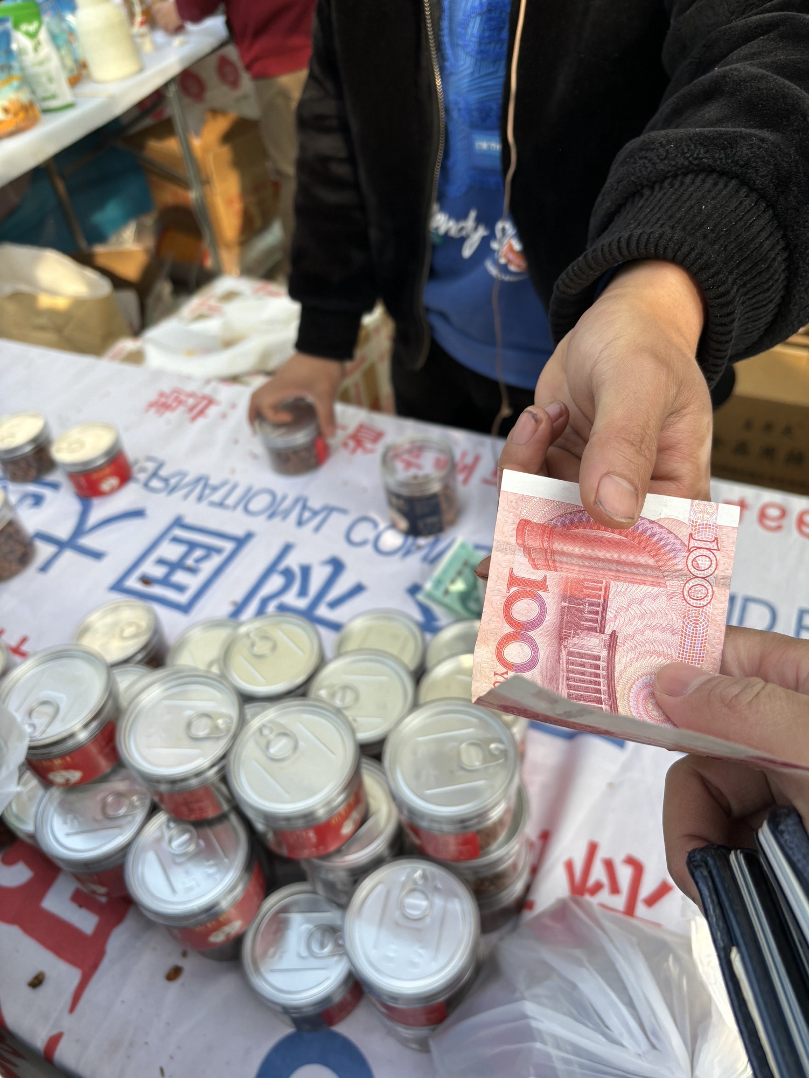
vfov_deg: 67.3
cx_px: 404
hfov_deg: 53.1
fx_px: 809
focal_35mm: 26
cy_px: 539
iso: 50
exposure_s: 1/675
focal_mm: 5.96
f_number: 1.6
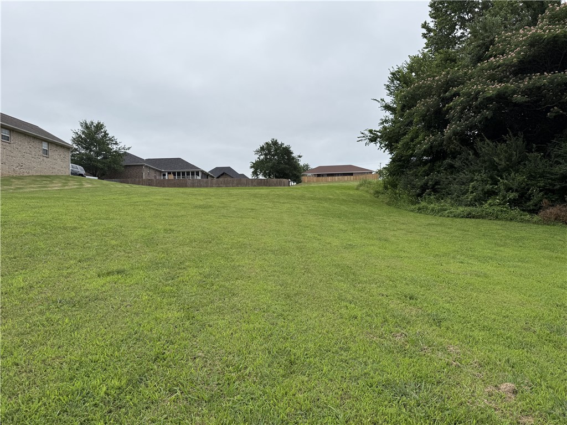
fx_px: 393
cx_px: 284
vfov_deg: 56.8
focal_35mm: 24
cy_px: 212
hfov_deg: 71.6
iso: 80
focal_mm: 6.76
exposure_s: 1/4405
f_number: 1.78
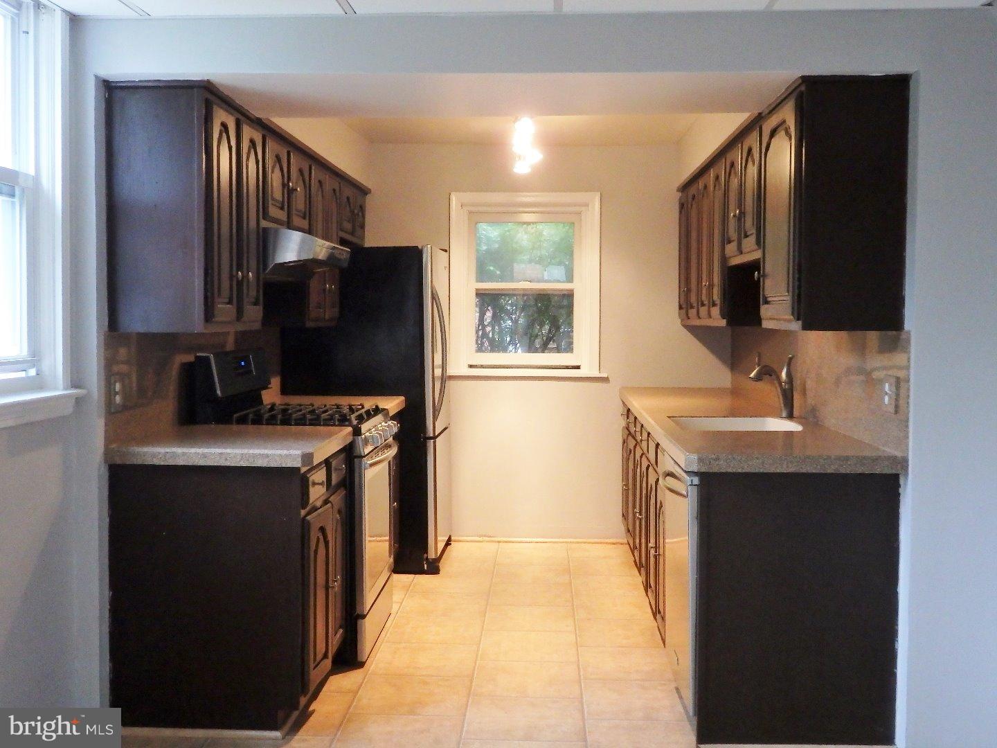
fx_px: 1066
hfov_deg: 50.1
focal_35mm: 37
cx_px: 498
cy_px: 374
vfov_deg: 38.7
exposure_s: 1/30
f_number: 3.6
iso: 800
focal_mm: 6.6
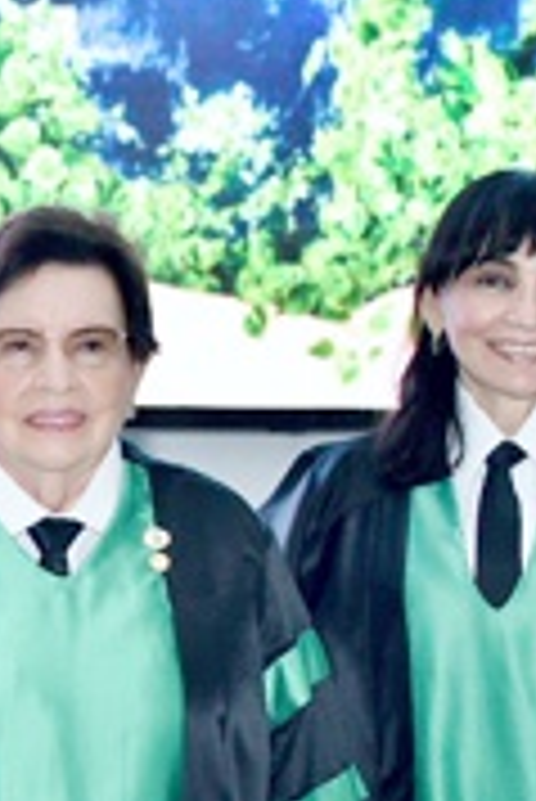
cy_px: 610
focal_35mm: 147
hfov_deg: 8.9
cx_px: -477
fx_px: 3285
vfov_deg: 13.9
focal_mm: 35
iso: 1000
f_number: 18
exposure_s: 1/250
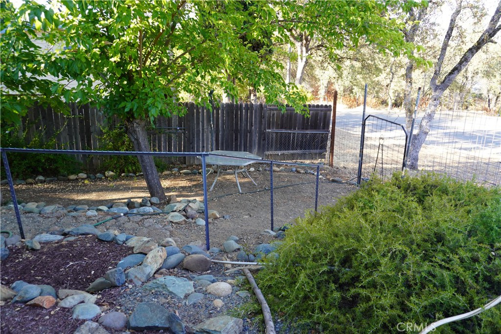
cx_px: 250
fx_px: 334
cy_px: 167
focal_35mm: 24
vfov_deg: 53.1
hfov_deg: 73.7
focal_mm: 16
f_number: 4
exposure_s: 1/60
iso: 125
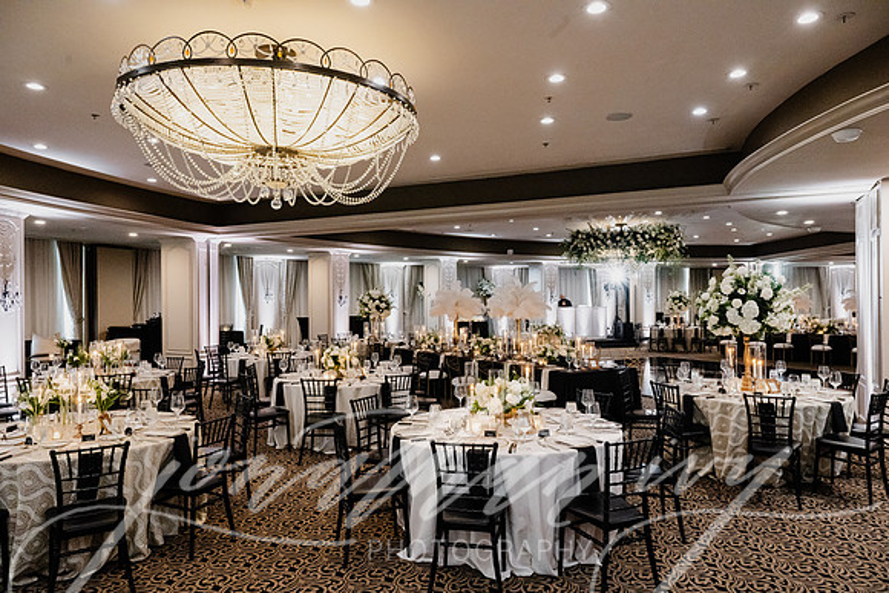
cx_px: 444
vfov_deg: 53.2
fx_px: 593
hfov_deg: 73.7
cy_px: 296
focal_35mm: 24
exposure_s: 1/25
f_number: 9
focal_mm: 24
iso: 5000
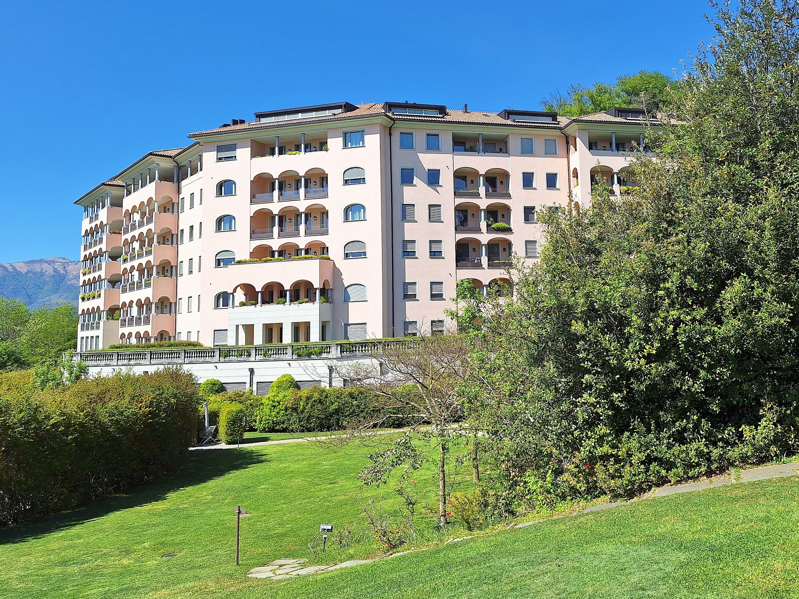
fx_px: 692
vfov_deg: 46.4
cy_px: 222
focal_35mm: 30
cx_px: 519
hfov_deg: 58.9
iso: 40
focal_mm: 5.54
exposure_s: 1/3040
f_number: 1.8
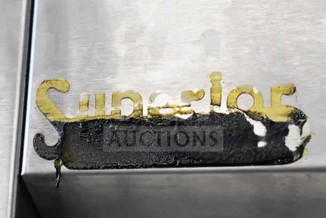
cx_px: 163
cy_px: 109
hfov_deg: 24.6
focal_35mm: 82
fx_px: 747
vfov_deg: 16.6
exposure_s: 1/160
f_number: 6.3
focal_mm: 55
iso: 6400
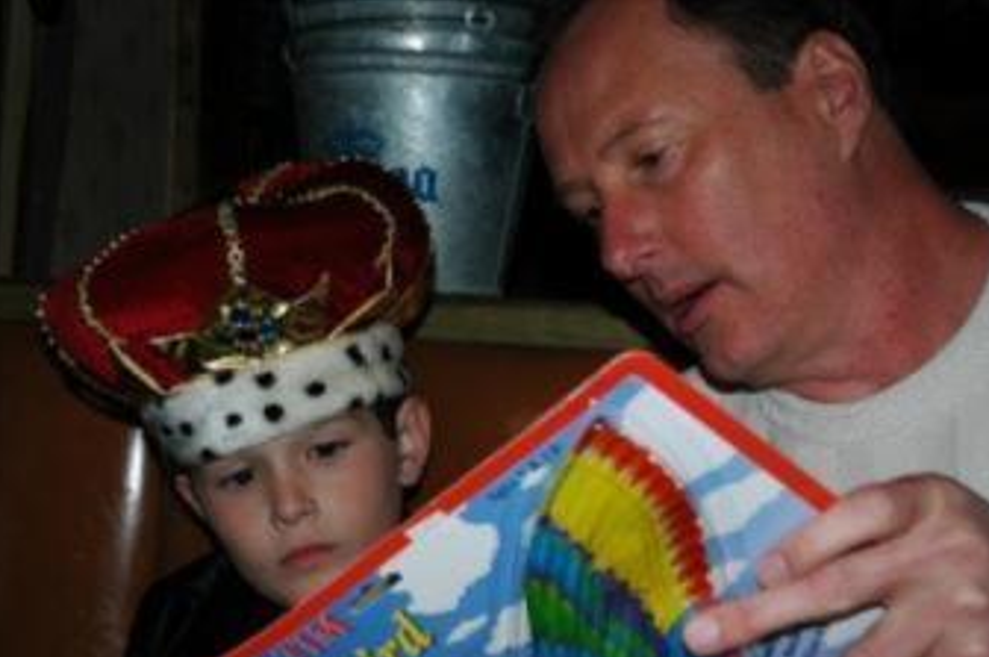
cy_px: 436
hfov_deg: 29.6
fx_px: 1865
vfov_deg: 19.9
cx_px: 403
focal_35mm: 68
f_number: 5.6
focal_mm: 34
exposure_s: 1/125
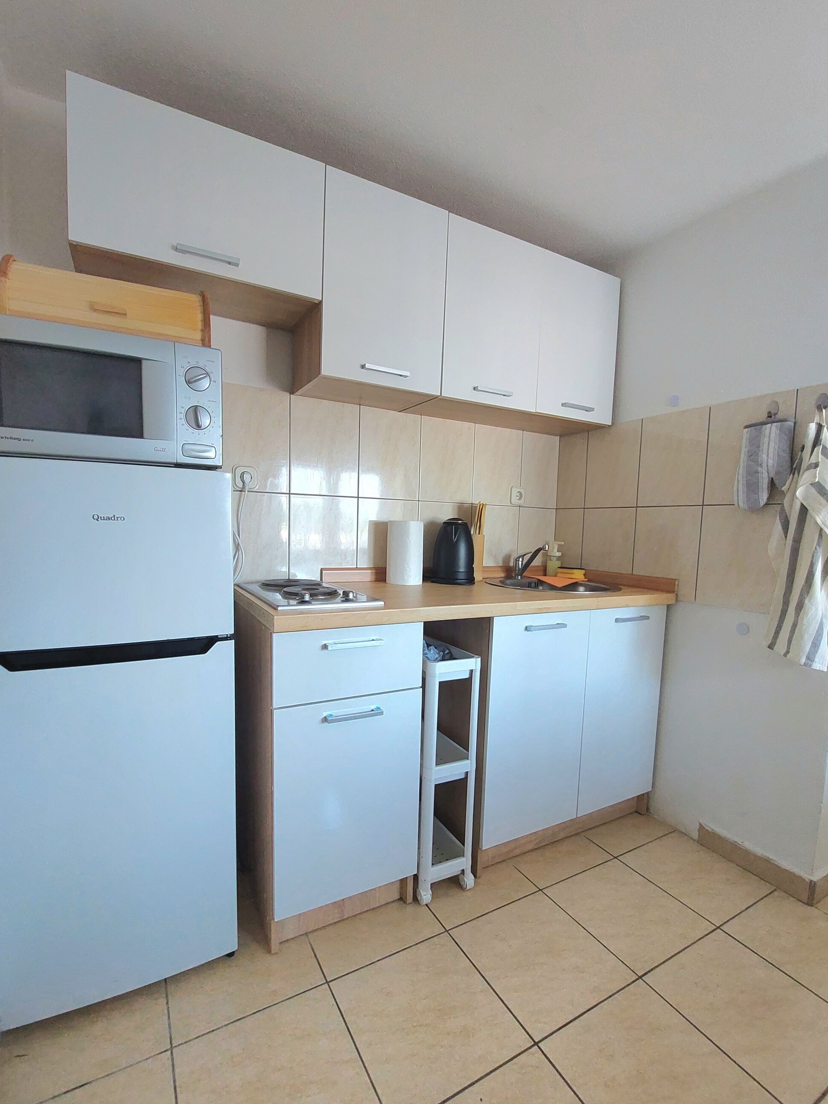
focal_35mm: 14
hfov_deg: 85.6
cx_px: 393
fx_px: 446
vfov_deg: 102.0
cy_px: 572
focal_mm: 1.74
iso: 250
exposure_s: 1/50
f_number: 2.2
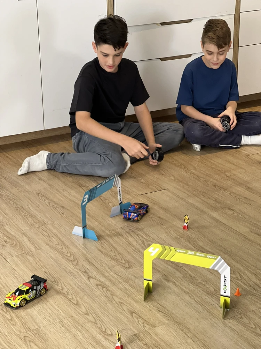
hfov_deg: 19.1
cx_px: 130
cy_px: 174
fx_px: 774
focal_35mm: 77
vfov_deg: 25.3
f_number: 2.8
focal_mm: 9
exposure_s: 1/121
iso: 200
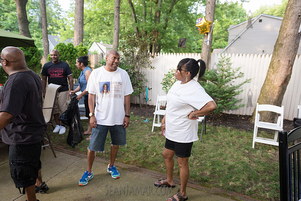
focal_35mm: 25
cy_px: 98
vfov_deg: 51.3
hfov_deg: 71.5
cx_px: 145
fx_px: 209
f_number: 4
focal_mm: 24
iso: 1600
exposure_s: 1/400
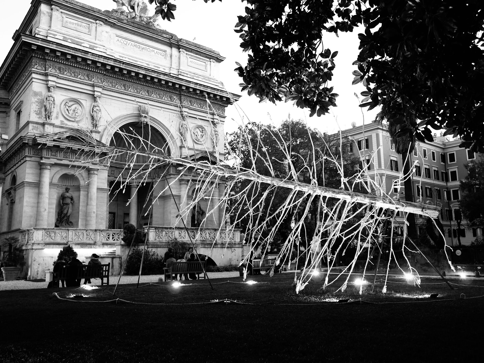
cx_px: 242
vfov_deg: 46.8
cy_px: 182
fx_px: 419
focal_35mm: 30
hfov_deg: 60.0
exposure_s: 1/60
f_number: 2
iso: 400
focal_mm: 15
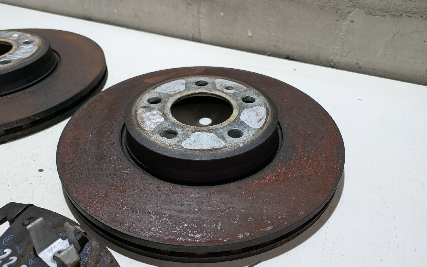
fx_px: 314
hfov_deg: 68.4
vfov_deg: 45.8
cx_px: 214
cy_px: 159
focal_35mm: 27
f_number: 1.89
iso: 145
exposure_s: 1/100
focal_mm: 5.43
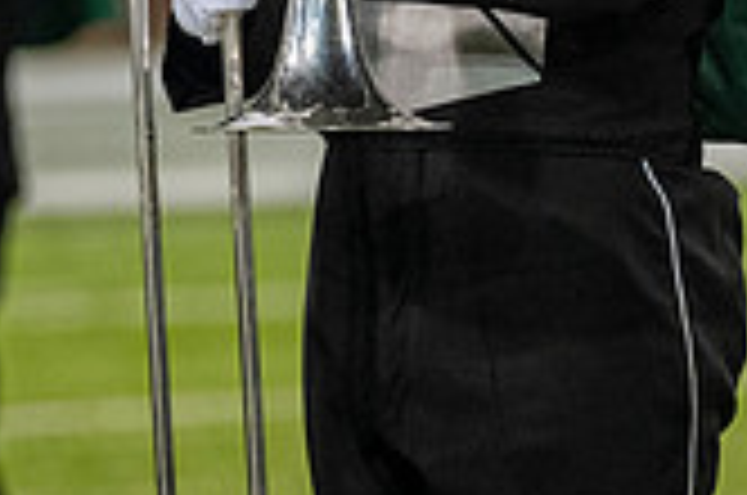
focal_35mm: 1051
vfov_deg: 1.3
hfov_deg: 2.0
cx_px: 477
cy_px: -266
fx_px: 21766
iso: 1000
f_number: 2.8
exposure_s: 1/500
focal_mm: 200
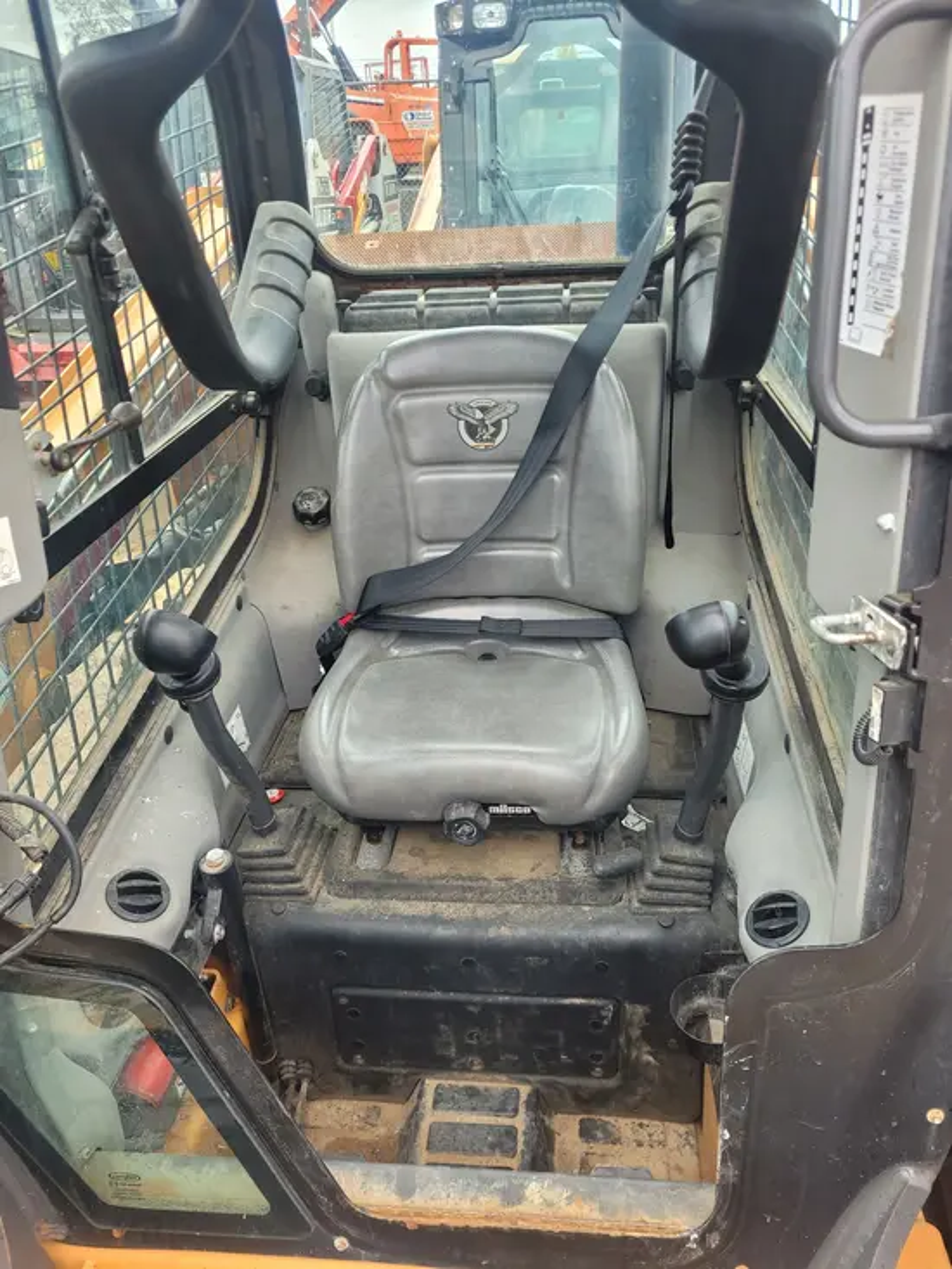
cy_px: 634
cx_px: 476
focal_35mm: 26
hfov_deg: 53.1
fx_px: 953
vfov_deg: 67.3
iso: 40
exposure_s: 1/126
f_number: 1.8
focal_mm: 5.4
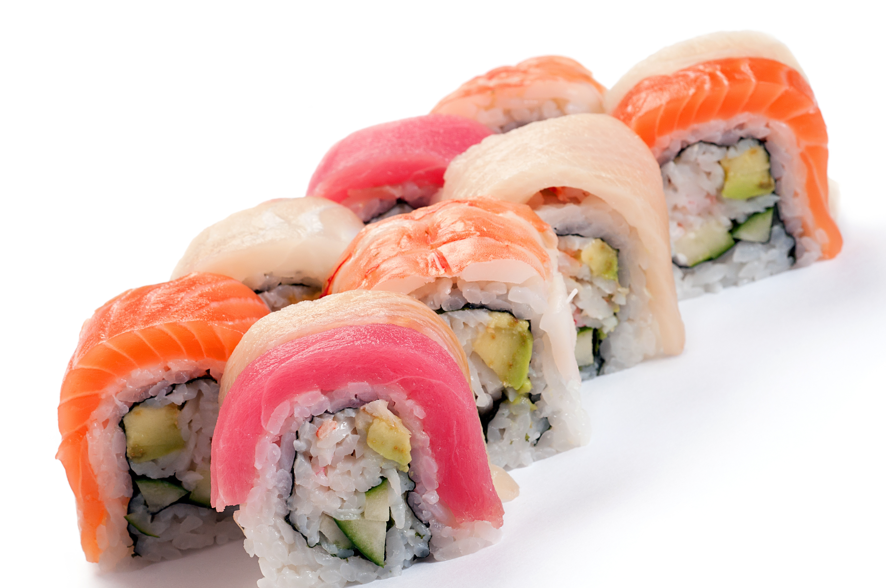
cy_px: 294
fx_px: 2212
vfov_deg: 15.2
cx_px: 443
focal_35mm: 90
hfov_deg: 22.6
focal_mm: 60
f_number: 14
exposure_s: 1/125
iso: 200
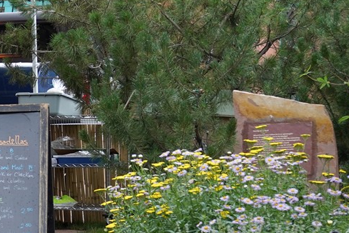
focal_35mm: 176
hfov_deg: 11.0
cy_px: 160
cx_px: -266
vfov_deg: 7.8
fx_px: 1706
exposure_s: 1/100
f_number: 5.6
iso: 400
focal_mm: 43
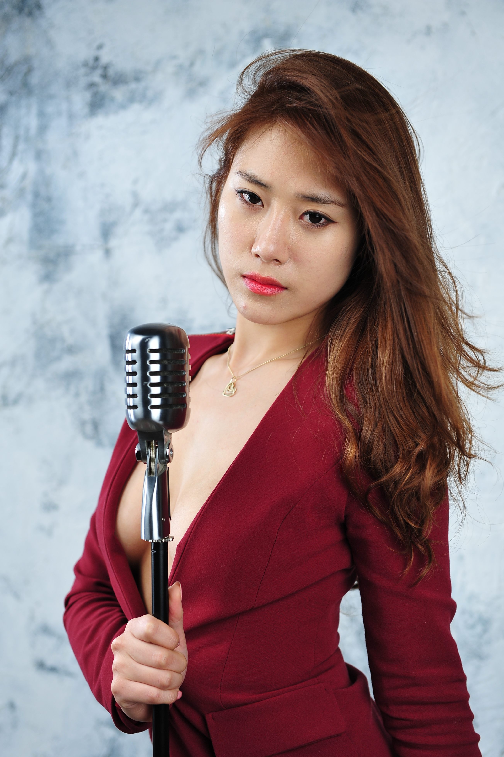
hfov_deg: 20.9
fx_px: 1367
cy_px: 409
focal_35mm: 65
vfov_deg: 31.0
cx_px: 255
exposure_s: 1/125
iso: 320
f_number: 4
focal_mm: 60
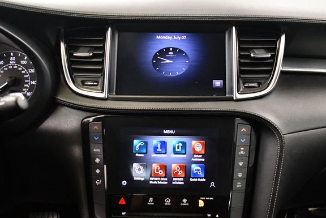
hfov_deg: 48.4
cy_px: 120
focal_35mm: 40
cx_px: 170
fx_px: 362
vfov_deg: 33.4
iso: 3200
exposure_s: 1/60
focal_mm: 18
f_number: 3.5
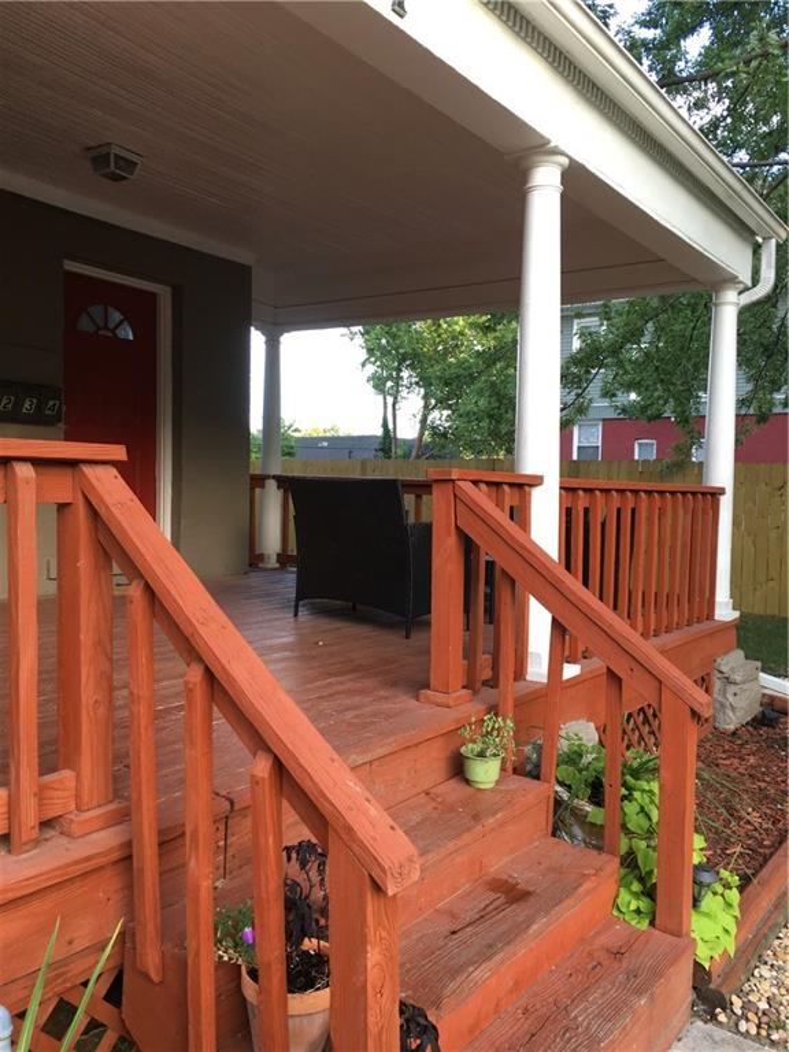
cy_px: 526
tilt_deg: -0.1
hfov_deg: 48.2
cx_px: 394
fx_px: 881
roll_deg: -1.0
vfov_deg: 61.7
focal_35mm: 29
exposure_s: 1/60
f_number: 2.2
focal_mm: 4.15
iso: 32
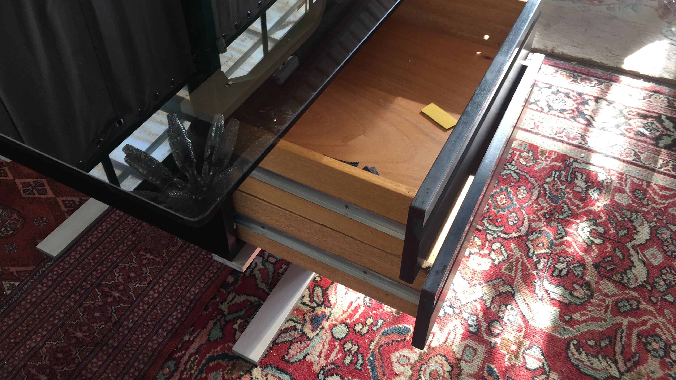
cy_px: 135
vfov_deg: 36.4
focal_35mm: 32
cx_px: 341
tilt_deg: -42.6
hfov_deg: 61.0
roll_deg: -1.1
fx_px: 574
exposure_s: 1/50
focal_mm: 4.15
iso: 40
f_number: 2.2
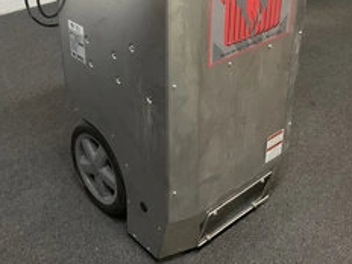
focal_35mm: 50
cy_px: 49
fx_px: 508
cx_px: 178
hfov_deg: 38.2
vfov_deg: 28.4
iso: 250
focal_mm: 3
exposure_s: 1/40
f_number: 1.8
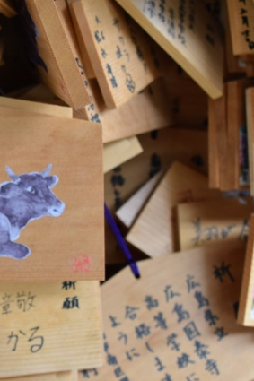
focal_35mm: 79
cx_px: -34
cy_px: 179
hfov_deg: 16.7
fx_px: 837
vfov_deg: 25.7
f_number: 5
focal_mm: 28
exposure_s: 1/100
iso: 400
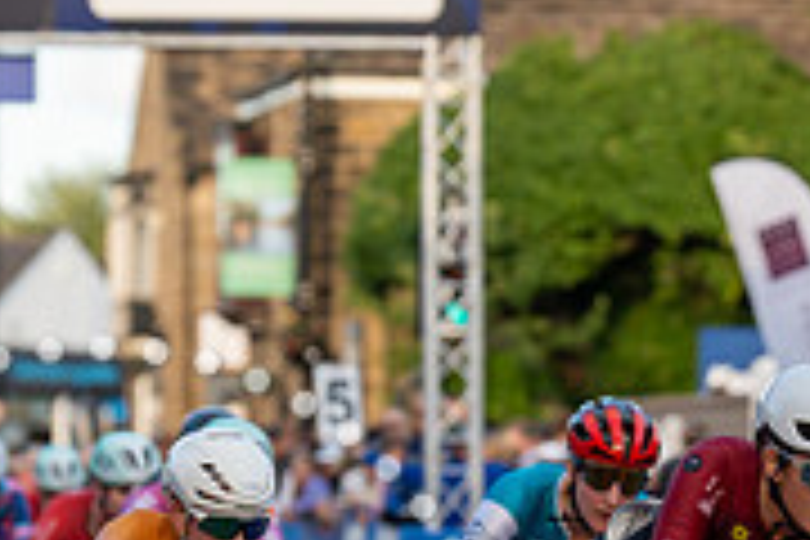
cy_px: 529
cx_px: 801
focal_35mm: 394
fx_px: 8864
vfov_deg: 3.5
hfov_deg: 5.2
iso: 400
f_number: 3.5
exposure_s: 1/800
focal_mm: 122
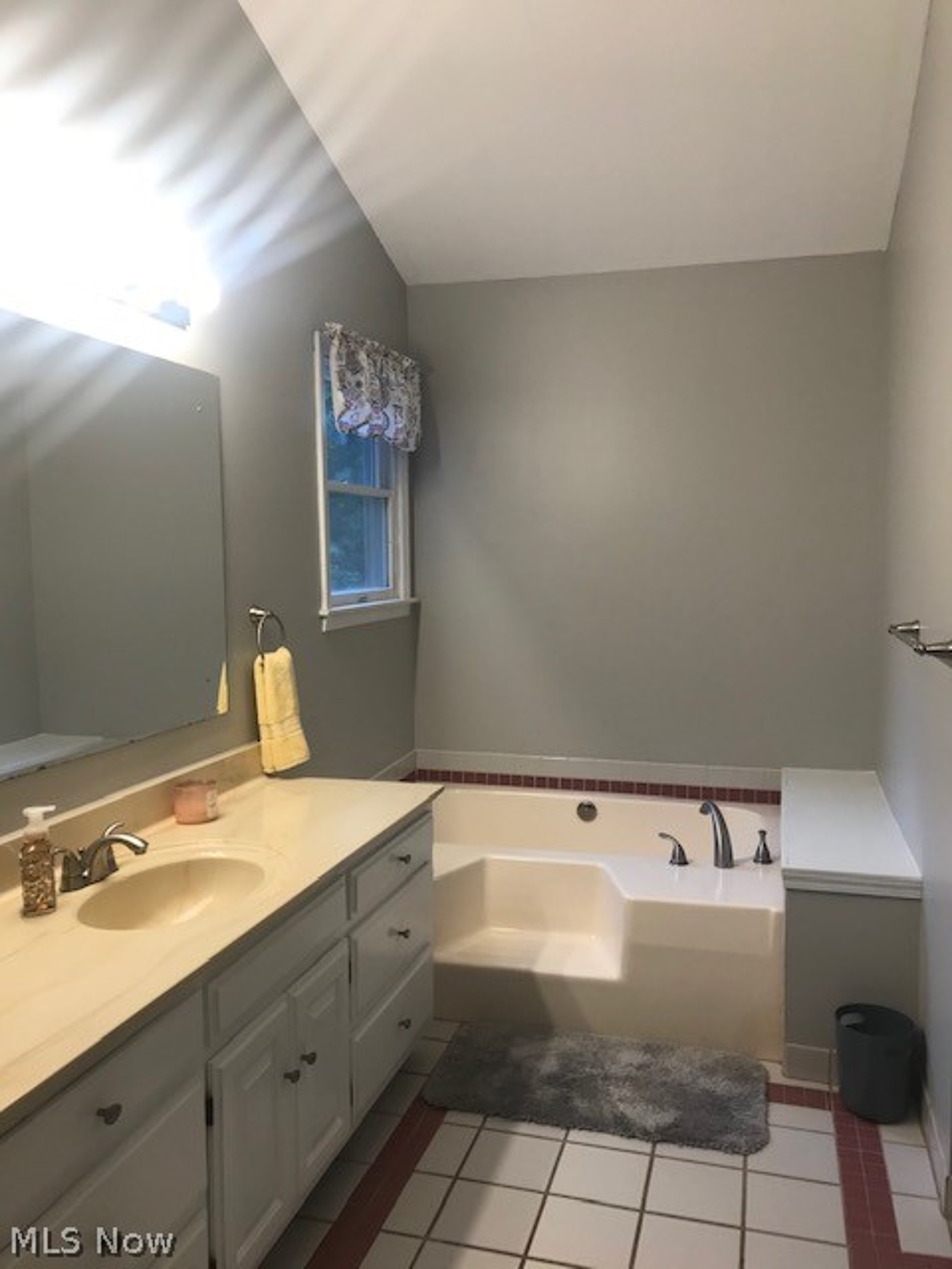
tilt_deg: -4.0
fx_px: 1027
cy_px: 634
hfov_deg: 49.7
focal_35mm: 28
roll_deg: +0.3
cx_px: 476
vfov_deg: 63.4
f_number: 1.8
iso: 32
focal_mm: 3.99
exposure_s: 1/60
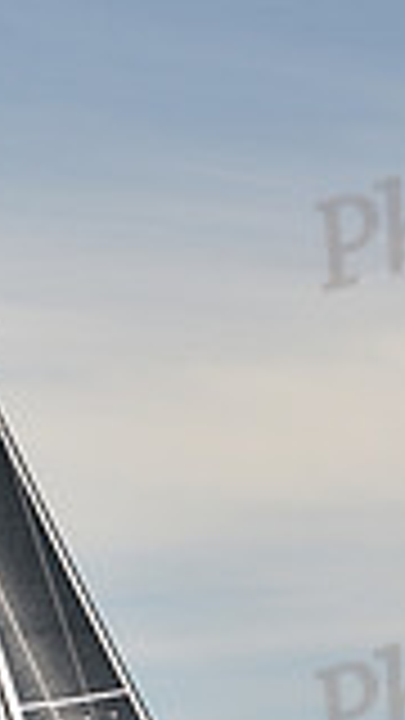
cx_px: 83
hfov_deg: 4.6
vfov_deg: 8.1
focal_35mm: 266
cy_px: 472
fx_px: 5078
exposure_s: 1/640
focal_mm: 70
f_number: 5
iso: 250
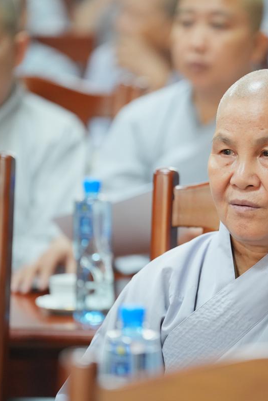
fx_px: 3258
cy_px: 201
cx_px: 209
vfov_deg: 7.1
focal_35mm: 292
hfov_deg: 4.7
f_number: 2.8
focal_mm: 194
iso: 4000
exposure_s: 1/125
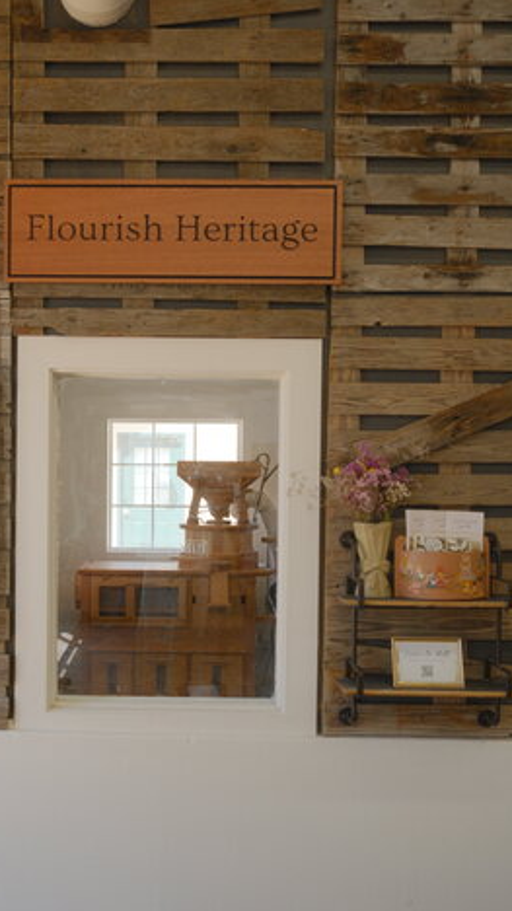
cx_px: 146
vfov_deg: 43.7
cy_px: 471
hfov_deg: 25.2
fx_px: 1135
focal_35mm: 47
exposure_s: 1/320
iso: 500
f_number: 2.8
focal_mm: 23
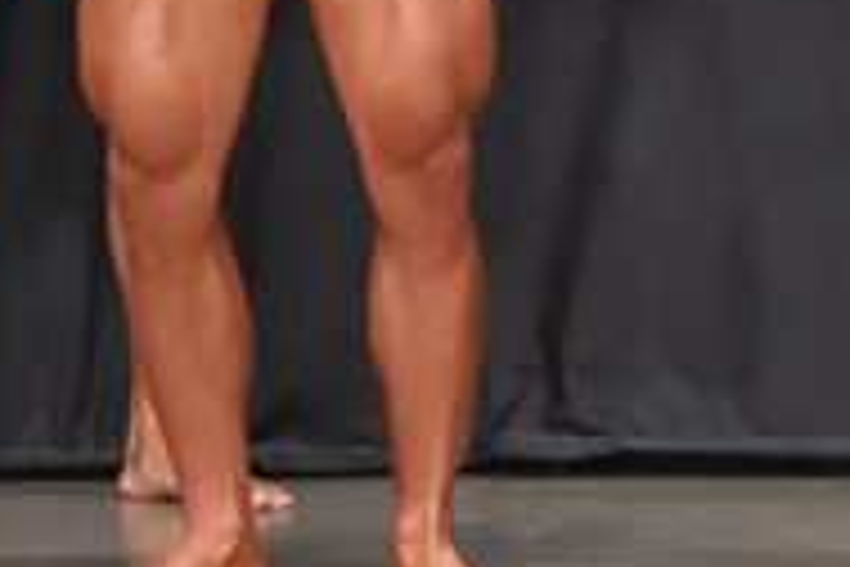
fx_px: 17683
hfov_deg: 2.7
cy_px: -202
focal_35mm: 749
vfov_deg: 1.8
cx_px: 1333
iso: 5000
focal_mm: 122
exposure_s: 1/400
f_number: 5.6
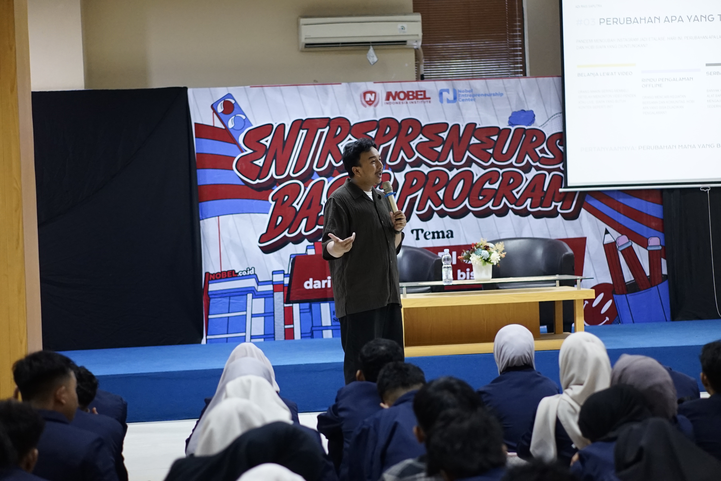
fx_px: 1502
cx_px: 360
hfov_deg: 27.0
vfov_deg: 18.2
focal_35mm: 75
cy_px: 240
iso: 2000
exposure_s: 1/100
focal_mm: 50
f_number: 1.8
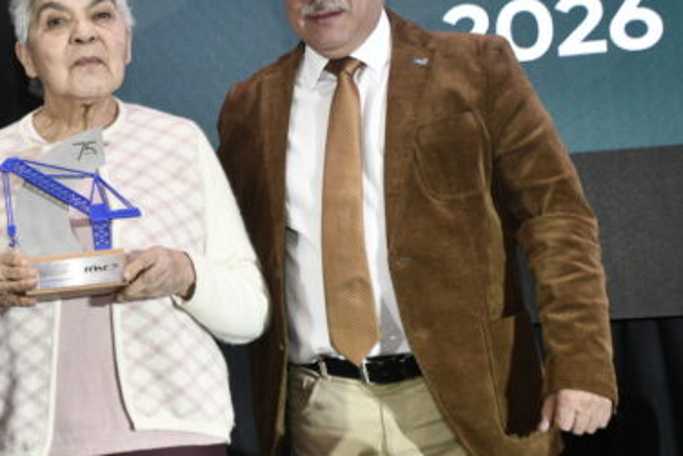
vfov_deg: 14.0
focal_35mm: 98
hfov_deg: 20.4
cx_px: 80
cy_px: 187
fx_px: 1860
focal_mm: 48
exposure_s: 1/125
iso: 2000
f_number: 4
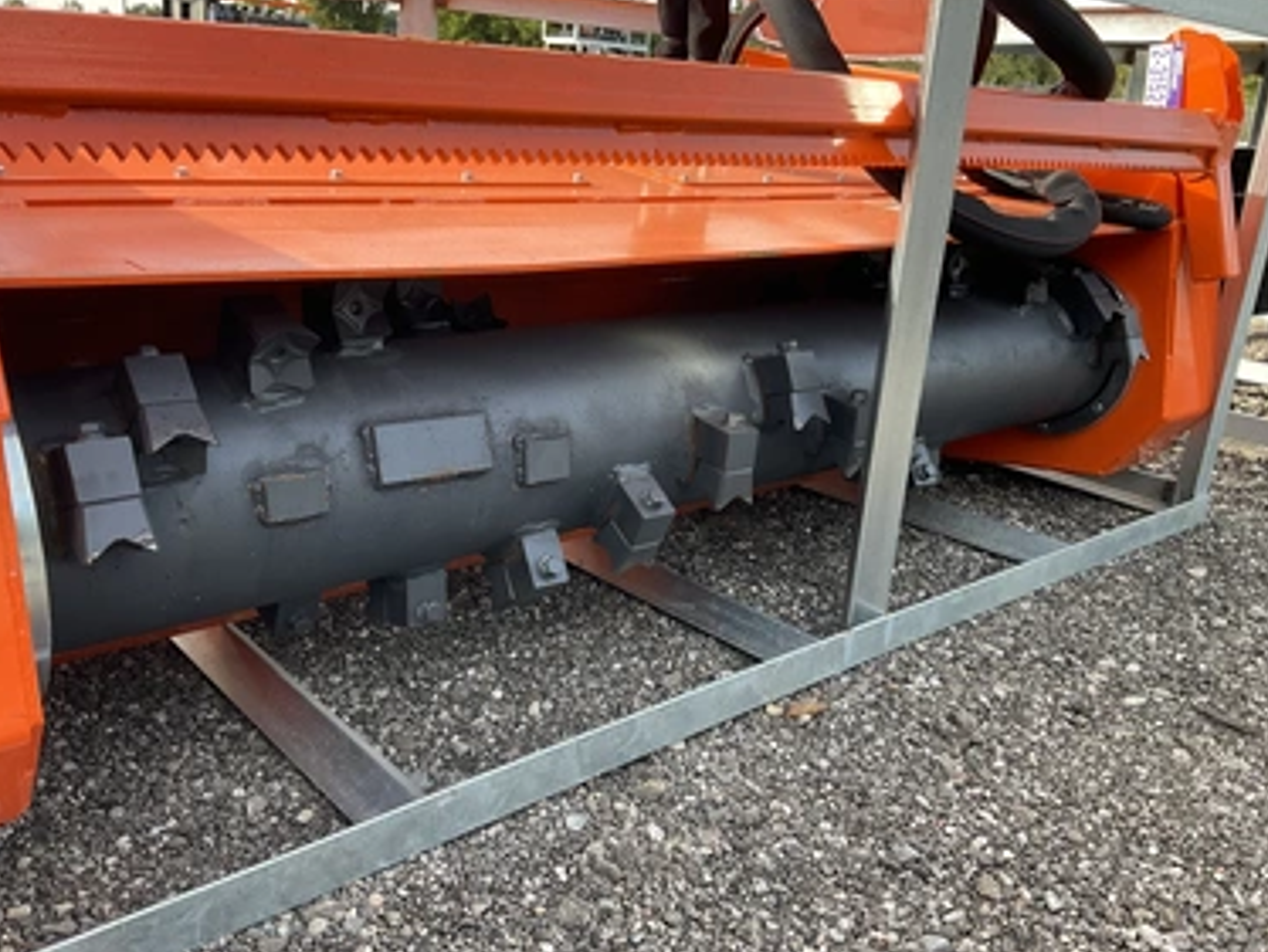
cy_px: 468
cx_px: 600
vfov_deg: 45.5
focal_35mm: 31
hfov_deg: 58.3
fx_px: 1136
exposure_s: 1/178
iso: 20
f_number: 1.8
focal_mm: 3
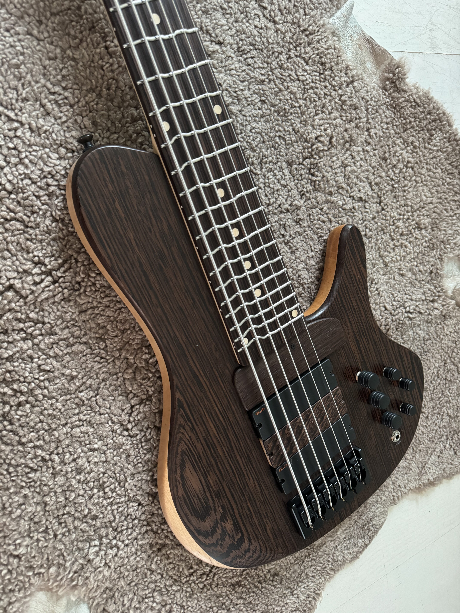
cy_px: 306
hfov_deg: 56.8
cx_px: 230
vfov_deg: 71.6
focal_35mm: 24
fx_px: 425
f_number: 1.78
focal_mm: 6.76
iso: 800
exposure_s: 1/33
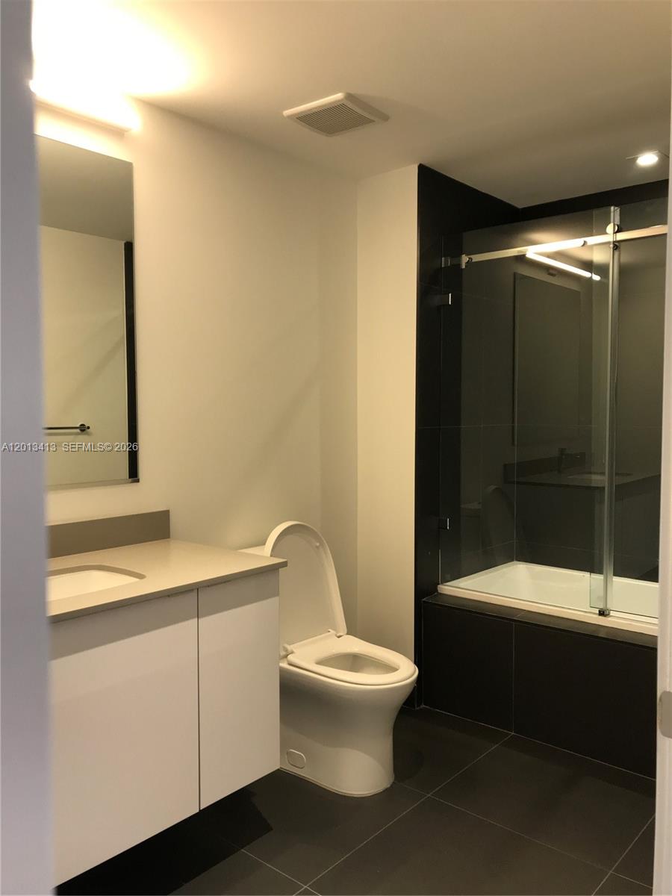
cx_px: 336
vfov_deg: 63.4
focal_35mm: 28
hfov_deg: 49.7
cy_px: 448
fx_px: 725
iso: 80
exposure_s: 1/30
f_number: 1.8
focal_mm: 3.99
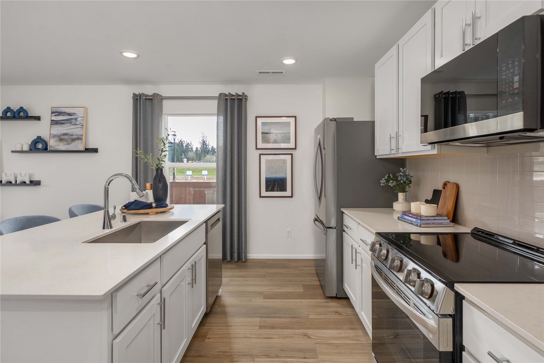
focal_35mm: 18
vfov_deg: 67.4
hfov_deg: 90.0
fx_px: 272
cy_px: 182
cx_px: 272
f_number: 7.1
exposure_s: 1/10
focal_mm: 18
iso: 1000
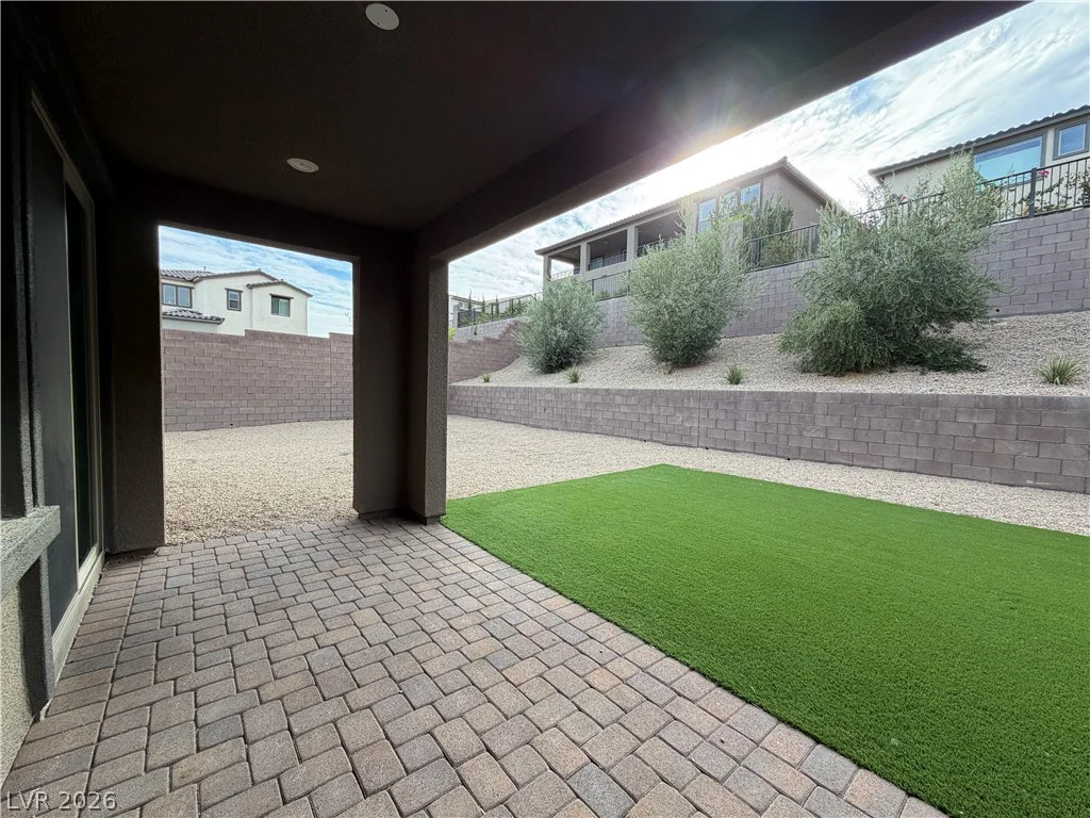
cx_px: 545
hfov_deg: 102.1
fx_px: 441
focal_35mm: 14
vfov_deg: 85.7
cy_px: 409
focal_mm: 2.22
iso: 40
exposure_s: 1/233
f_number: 2.2
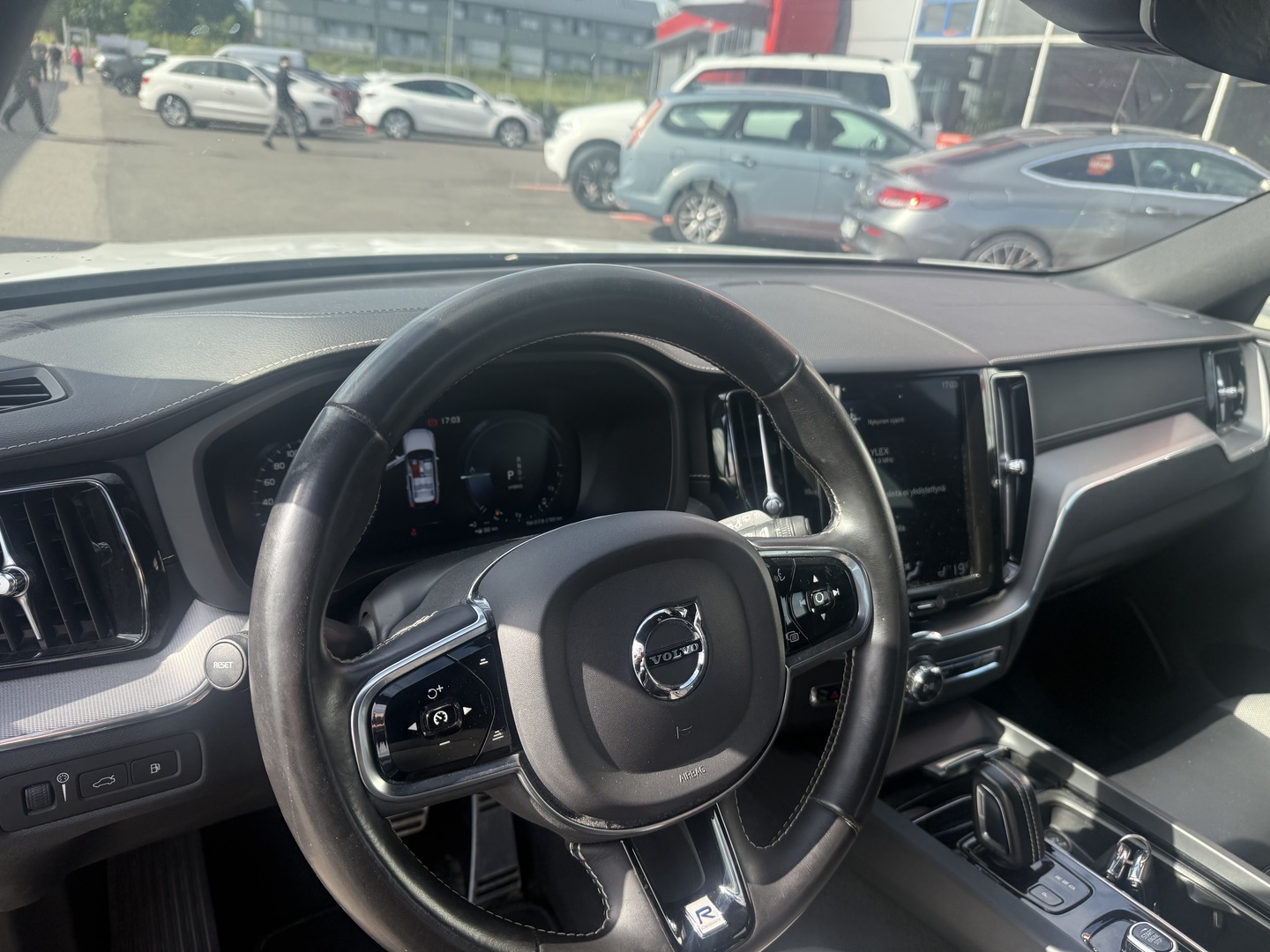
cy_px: 476
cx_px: 635
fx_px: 881
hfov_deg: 71.6
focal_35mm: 24
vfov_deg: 56.8
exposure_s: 1/1046
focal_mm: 6.76
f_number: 1.78
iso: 100
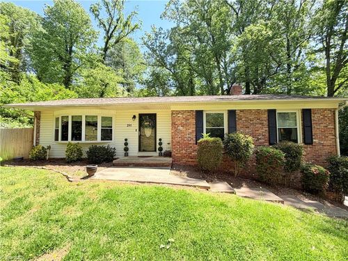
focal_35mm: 14
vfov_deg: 85.7
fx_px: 141
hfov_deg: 102.1
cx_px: 174
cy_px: 130
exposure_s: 1/502
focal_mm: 2.22
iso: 50
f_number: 2.2
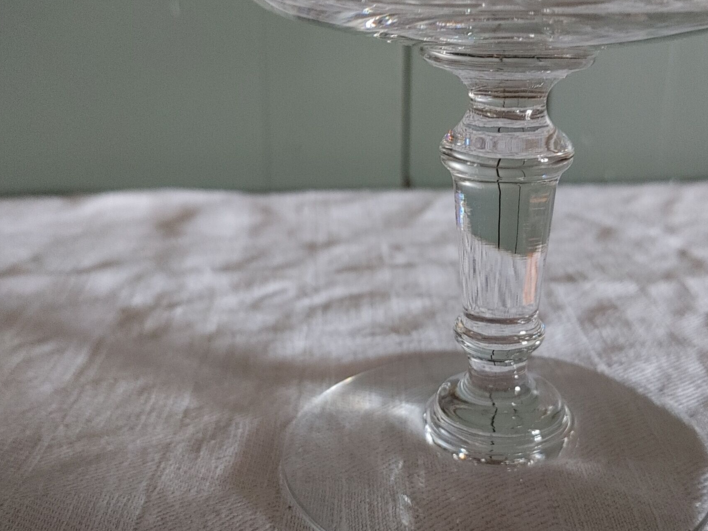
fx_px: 798
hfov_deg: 47.5
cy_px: 302
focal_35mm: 39
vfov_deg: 36.8
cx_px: 435
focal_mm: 4.81
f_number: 1.8
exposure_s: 1/40
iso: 550
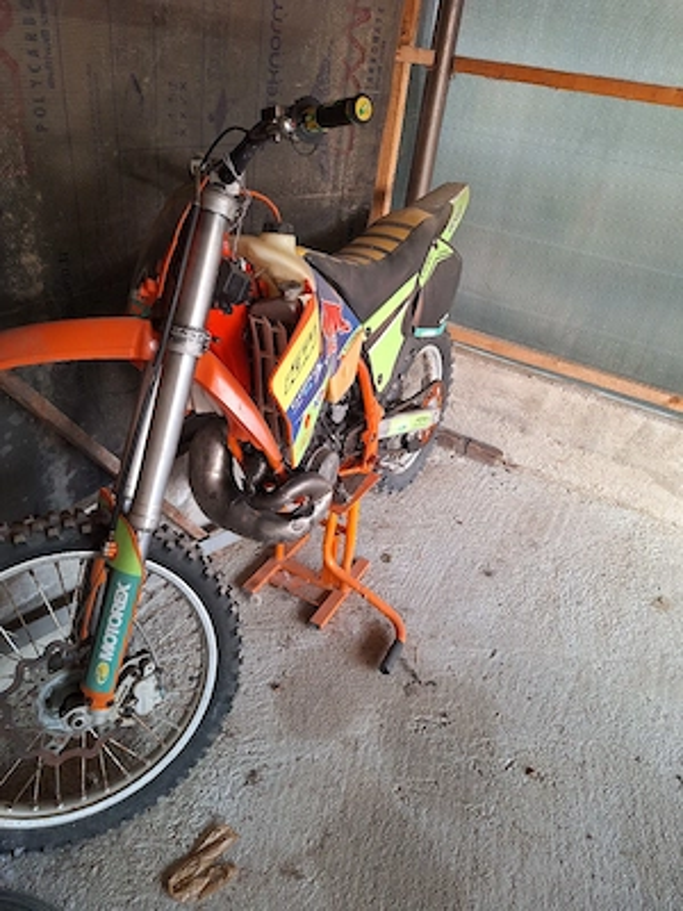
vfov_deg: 73.9
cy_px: 456
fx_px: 605
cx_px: 342
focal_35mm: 23
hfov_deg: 58.9
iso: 250
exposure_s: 1/33
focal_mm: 5.54
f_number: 1.8
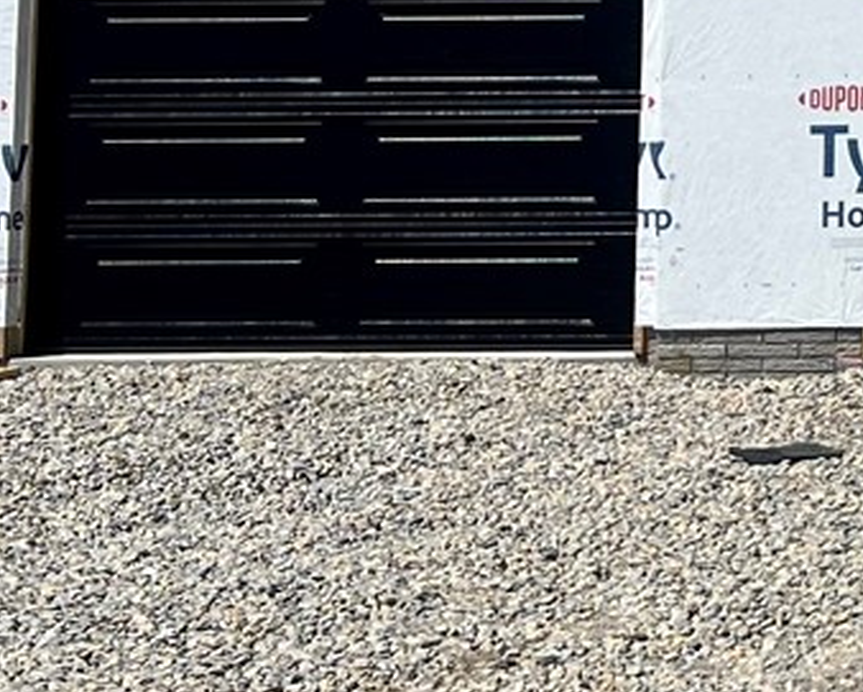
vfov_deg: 12.6
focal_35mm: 120
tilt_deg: +3.9
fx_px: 3068
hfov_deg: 13.7
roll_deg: -0.1
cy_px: -130
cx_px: 1711
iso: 50
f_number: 1.5
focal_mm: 5.7
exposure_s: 1/8696
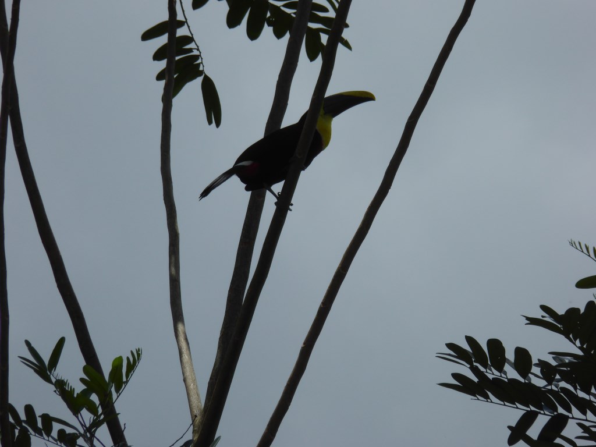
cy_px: 224
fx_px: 13774
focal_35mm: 800
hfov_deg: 2.5
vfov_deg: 1.9
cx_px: 298
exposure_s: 1/800
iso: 100
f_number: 6.4
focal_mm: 129
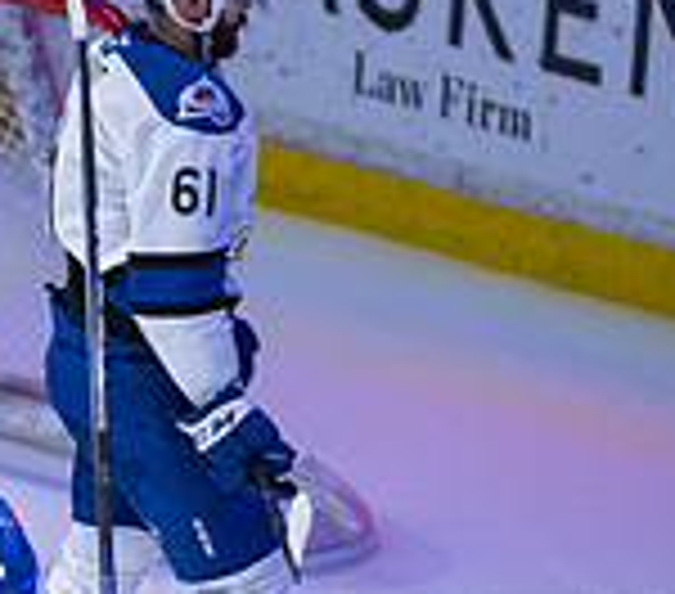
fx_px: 13091
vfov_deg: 2.6
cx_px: -314
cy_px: 626
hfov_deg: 2.9
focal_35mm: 630
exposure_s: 1/1250
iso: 1250
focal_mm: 155
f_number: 2.8
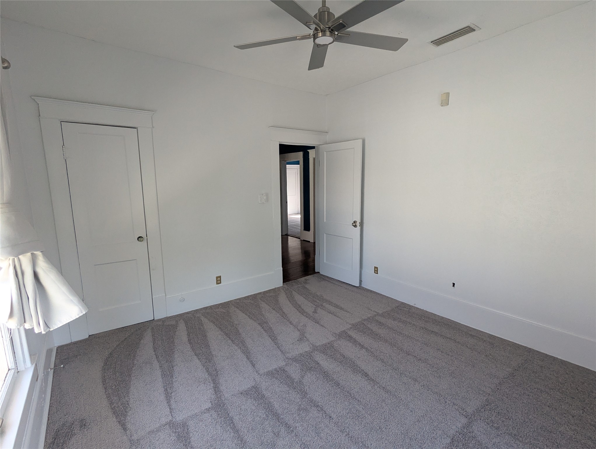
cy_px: 224
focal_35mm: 16
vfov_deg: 78.2
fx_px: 276
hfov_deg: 94.4
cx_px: 298
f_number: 2.2
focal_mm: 2.35
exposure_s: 1/155
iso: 267
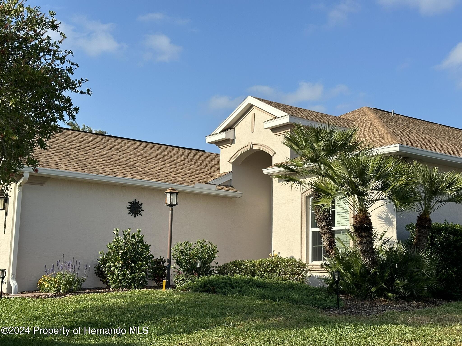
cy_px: 173
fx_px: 641
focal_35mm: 48
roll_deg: -1.3
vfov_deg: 30.3
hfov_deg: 39.7
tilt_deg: +8.2
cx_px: 231
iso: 64
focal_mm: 6.86
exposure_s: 1/3367
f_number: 1.78
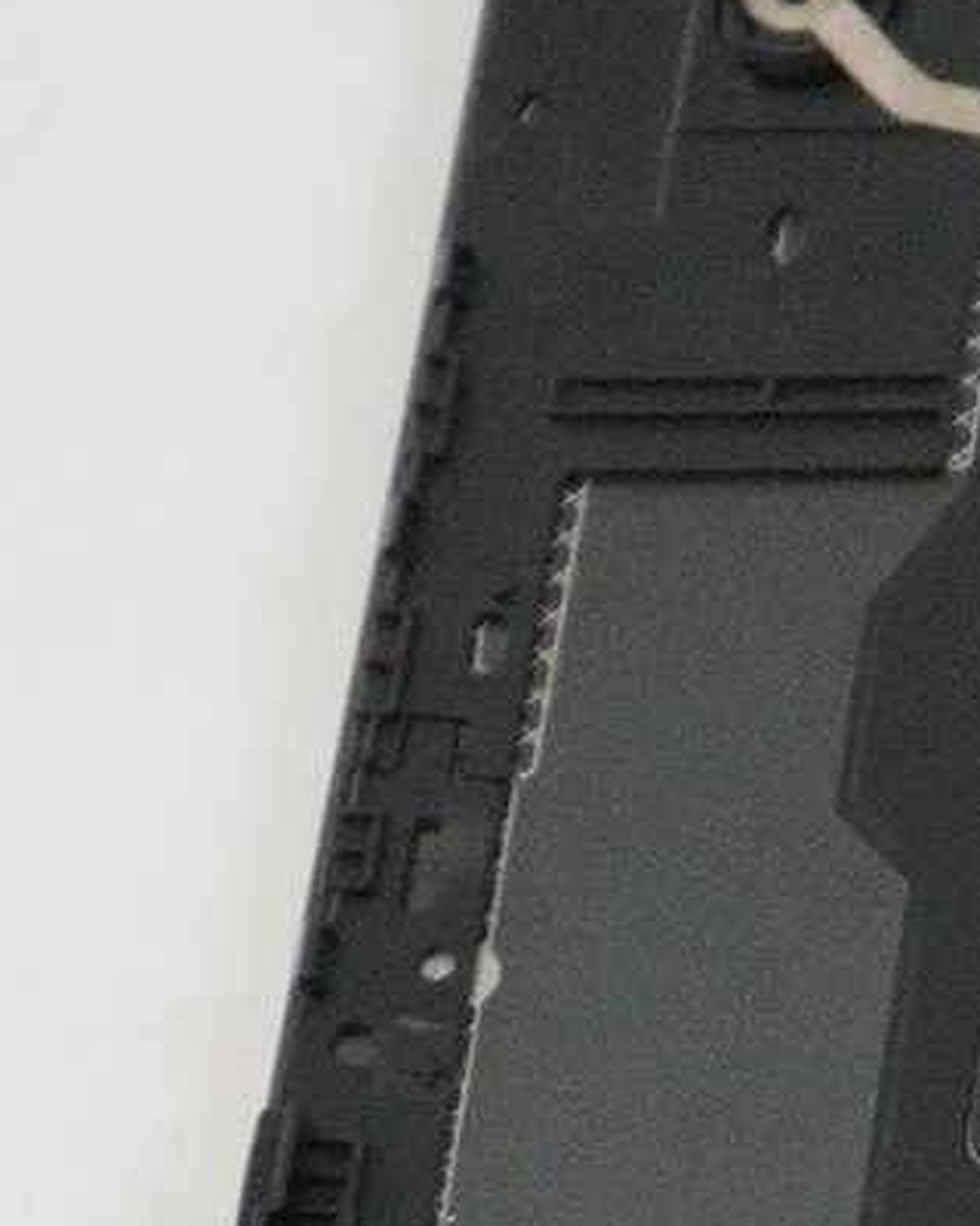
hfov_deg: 6.4
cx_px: 3029
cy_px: 1485
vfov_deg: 8.6
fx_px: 8017
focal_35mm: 221
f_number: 5.6
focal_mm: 25
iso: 5000
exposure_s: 1/320
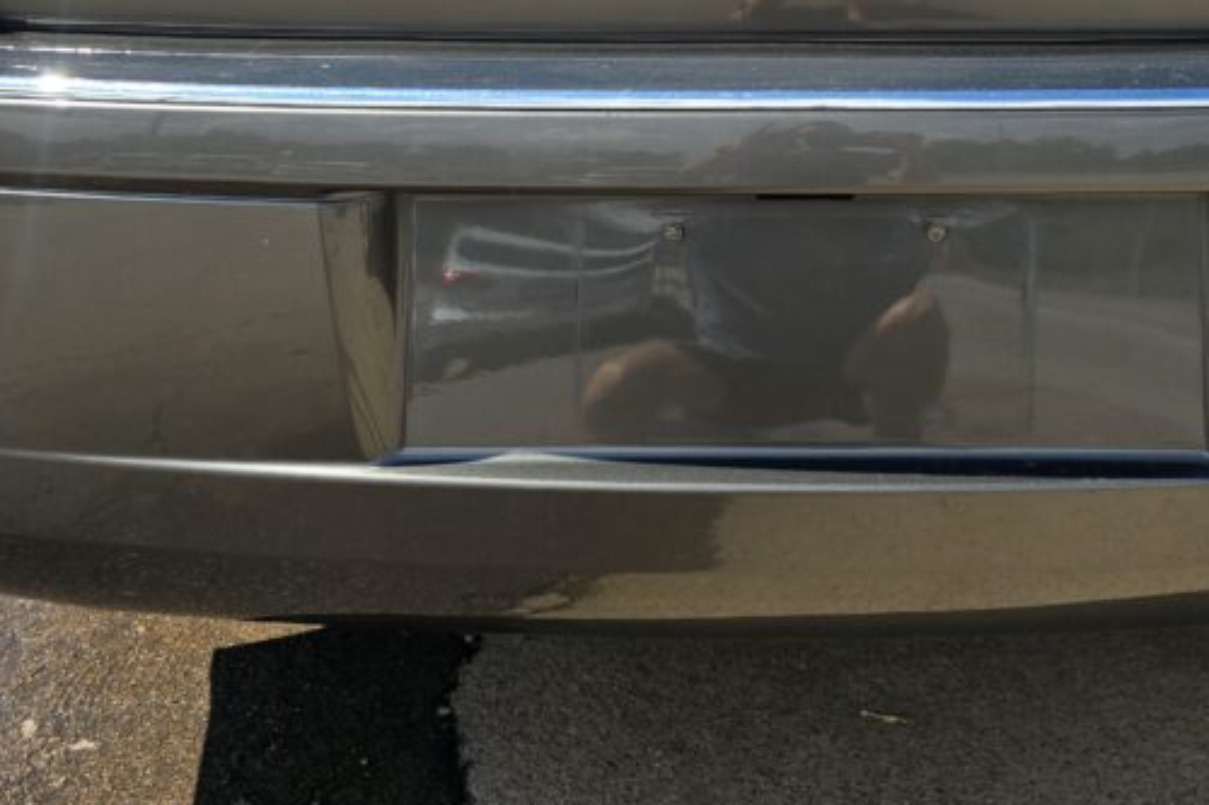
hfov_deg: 39.9
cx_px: 791
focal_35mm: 49
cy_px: -10
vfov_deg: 26.0
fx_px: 1645
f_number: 1.7
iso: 12
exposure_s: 1/574
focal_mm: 6.3
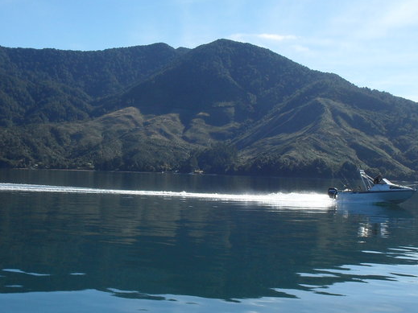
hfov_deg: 35.4
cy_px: 194
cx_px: 257
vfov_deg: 26.9
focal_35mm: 54
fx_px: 652
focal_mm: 6.3
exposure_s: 1/250
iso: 100
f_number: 8.4
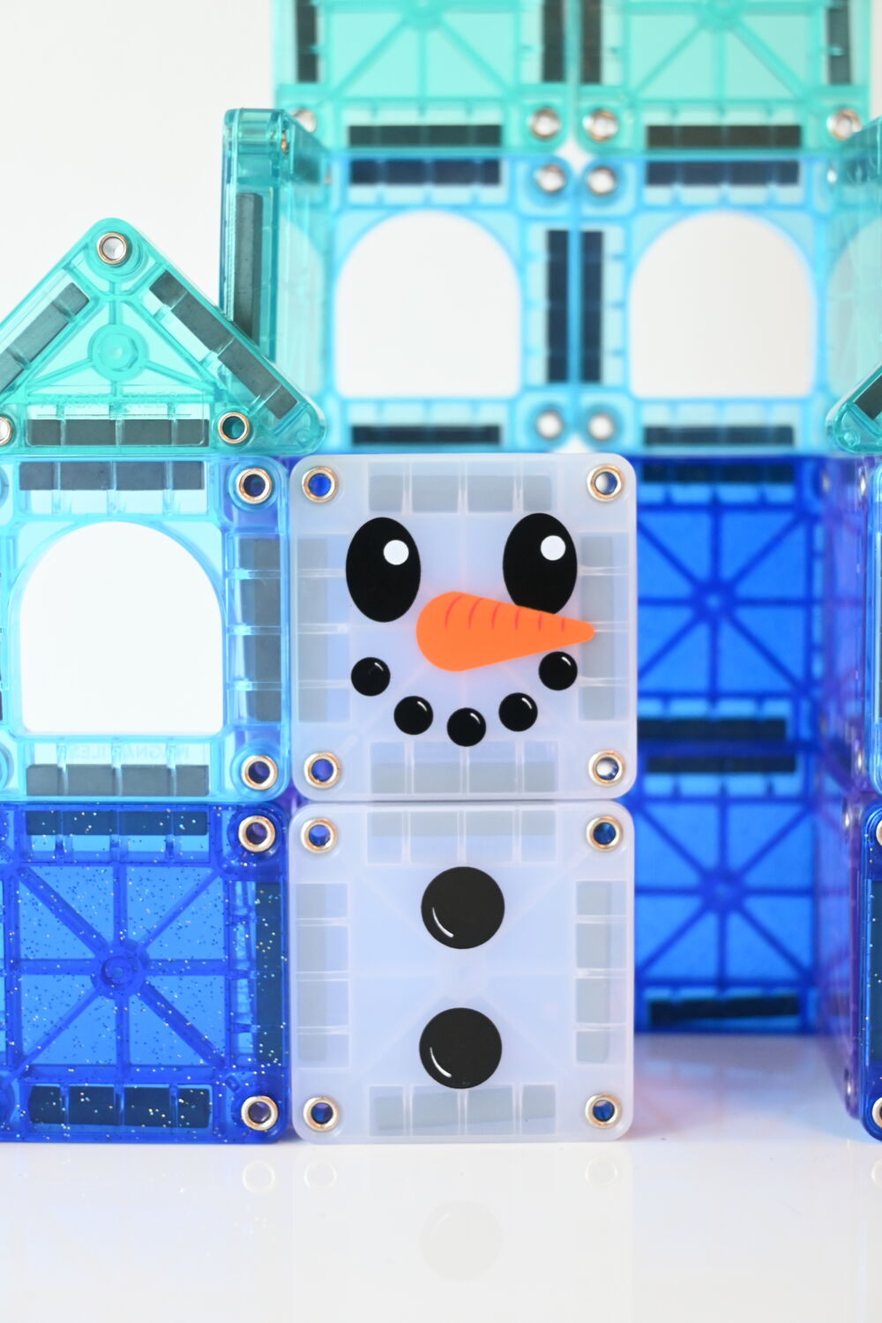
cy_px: 662
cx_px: 441
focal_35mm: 54
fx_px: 1984
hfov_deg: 25.1
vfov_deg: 36.9
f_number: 5.3
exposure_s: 1/125
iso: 1100
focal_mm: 36
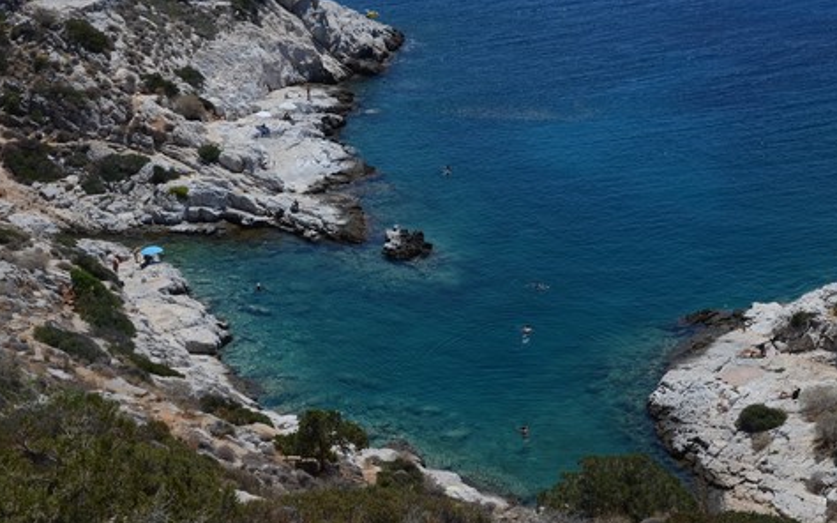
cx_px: 480
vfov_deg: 18.6
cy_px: 286
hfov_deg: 29.3
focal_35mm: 70
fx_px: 1596
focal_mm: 34
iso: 200
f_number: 10
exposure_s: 1/400
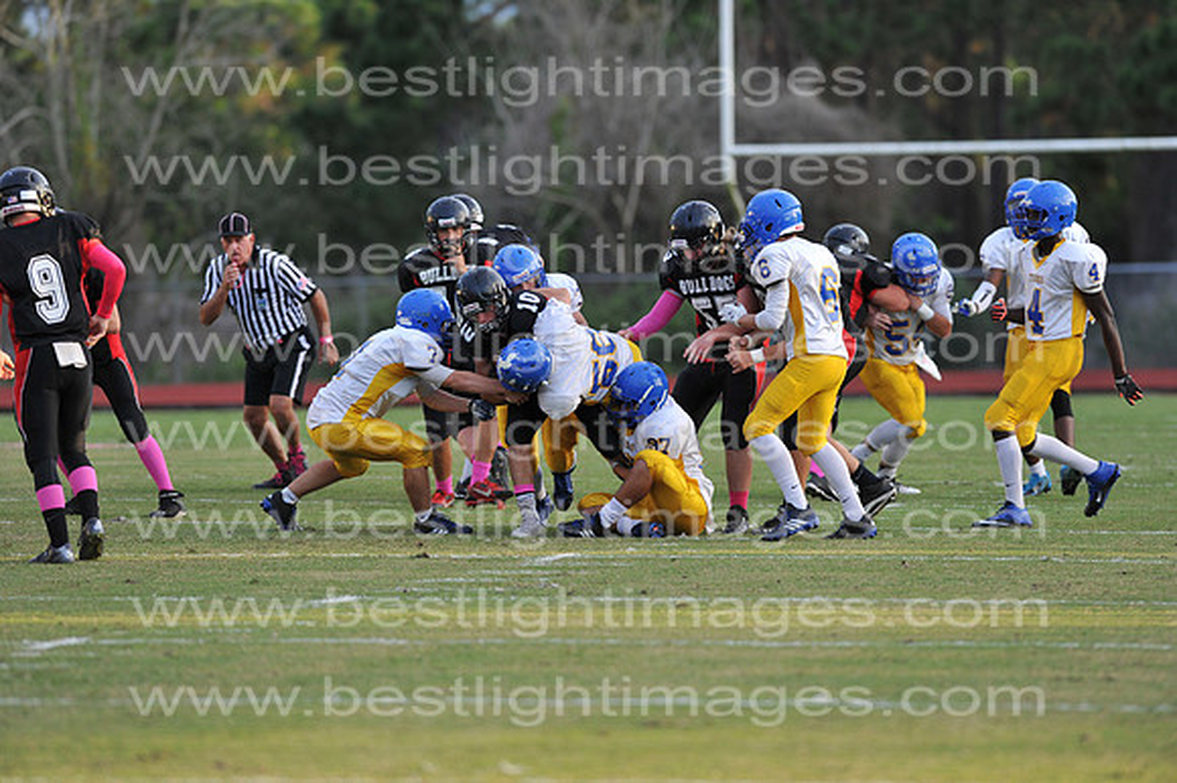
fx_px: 9802
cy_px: 392
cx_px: 588
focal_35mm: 300
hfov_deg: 6.9
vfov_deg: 4.6
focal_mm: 300
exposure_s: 1/1000
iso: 1000
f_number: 4
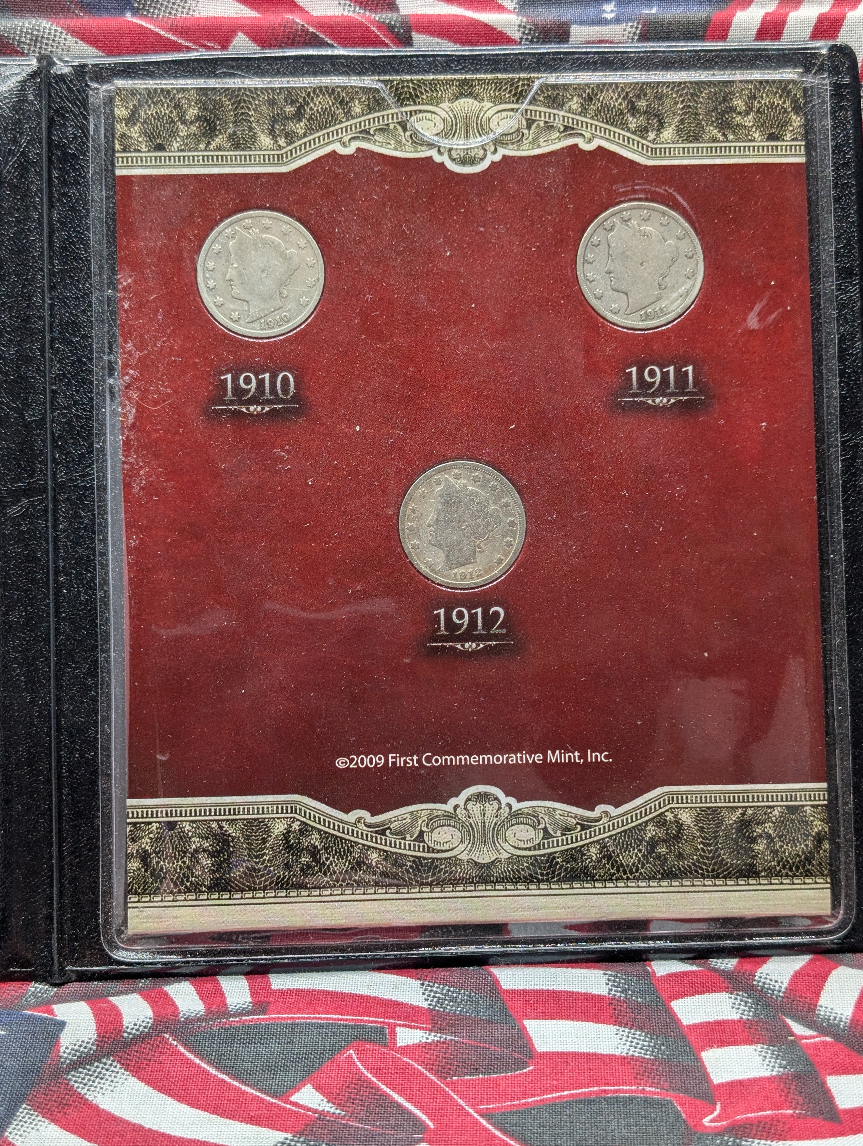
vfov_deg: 38.9
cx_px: 432
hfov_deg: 29.7
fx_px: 1625
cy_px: 573
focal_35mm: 49
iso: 50
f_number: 1.68
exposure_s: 1/58
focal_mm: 6.9
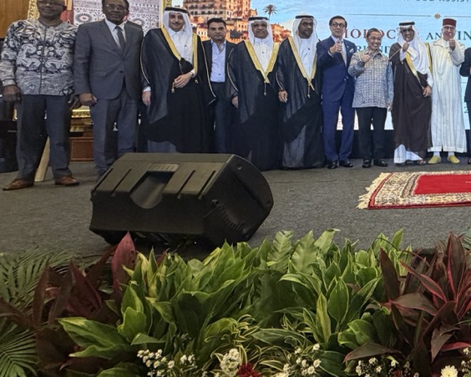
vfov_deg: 45.2
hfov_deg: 45.6
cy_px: 86
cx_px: 497
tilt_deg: +2.5
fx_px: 432
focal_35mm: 31
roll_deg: +0.2
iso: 320
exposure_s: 1/80
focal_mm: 2.22
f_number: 2.2
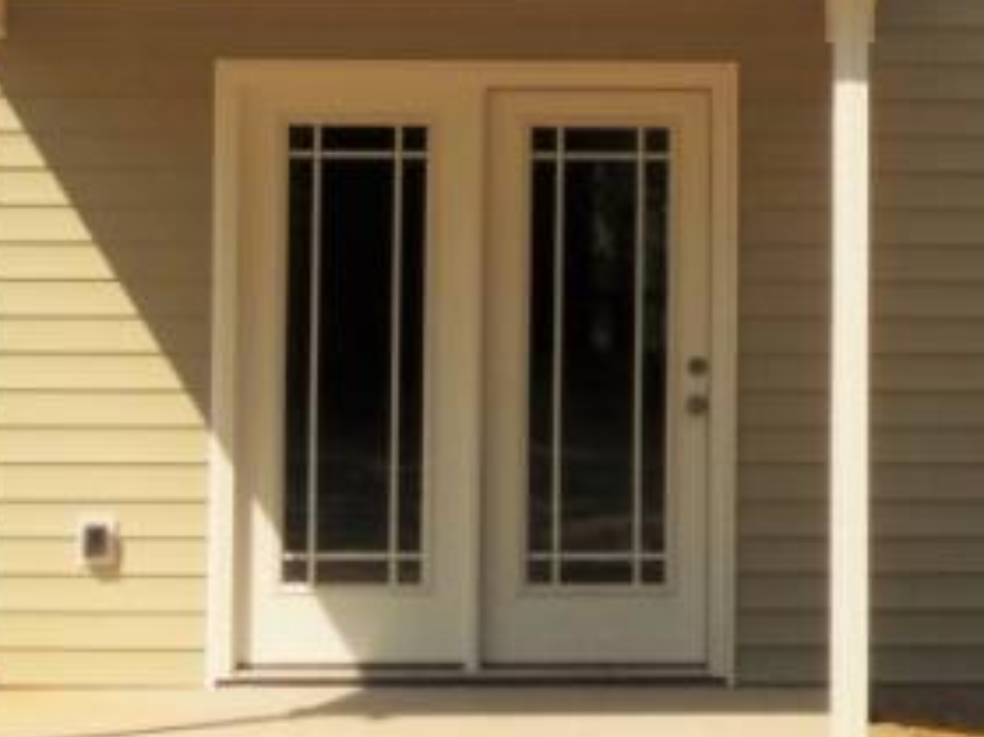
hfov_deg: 9.8
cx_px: 1192
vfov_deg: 7.5
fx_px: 5626
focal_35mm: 198
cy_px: 14
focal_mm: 9.8
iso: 125
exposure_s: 1/1250
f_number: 4.2
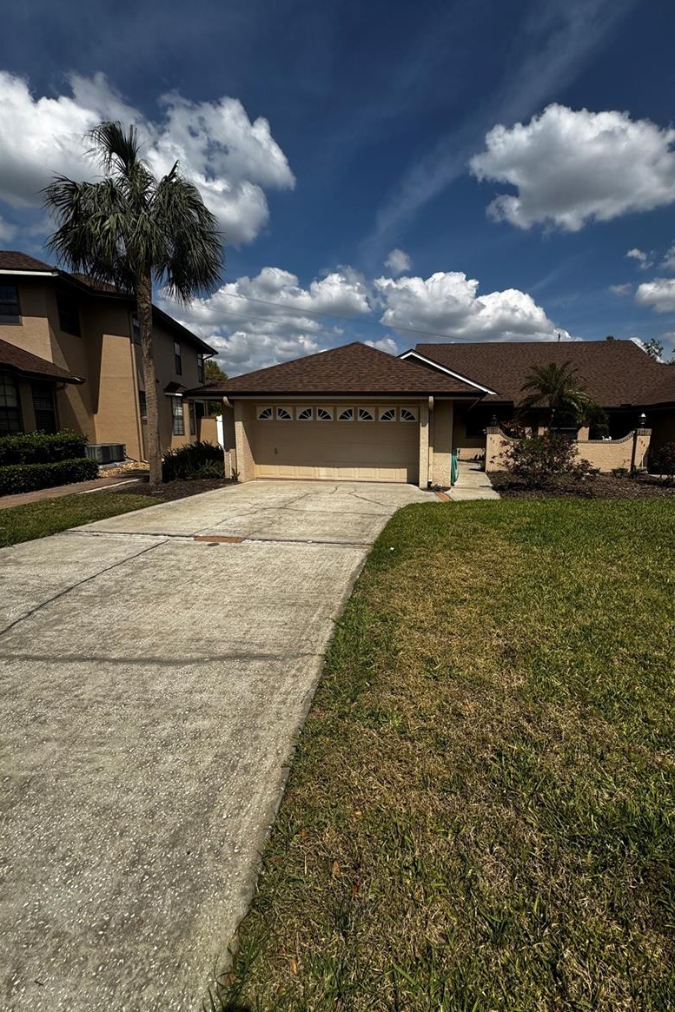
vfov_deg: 100.4
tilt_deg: -9.8
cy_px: 492
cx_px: 389
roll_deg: +0.4
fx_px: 422
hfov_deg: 76.8
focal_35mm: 15
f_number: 2.2
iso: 50
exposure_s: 1/4132
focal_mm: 2.22
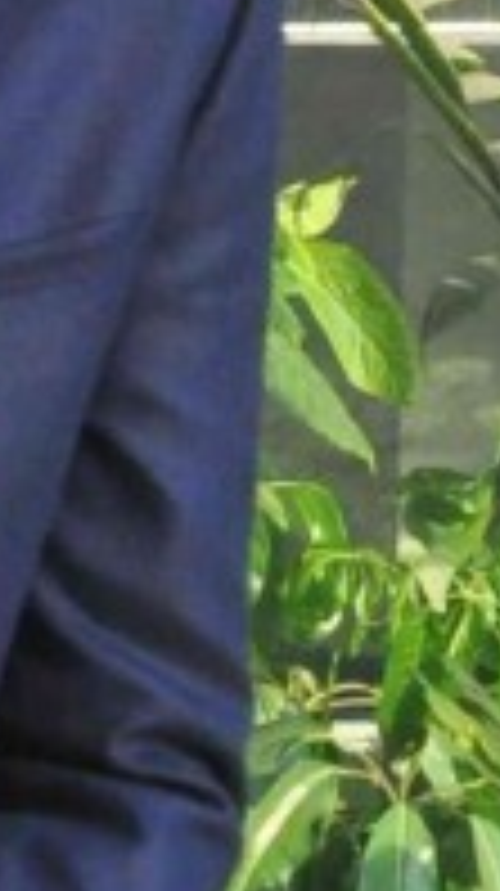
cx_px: 27
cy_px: 1296
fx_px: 7893
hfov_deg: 3.6
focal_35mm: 334
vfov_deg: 6.4
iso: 1000
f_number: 10
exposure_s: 1/160
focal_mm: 28
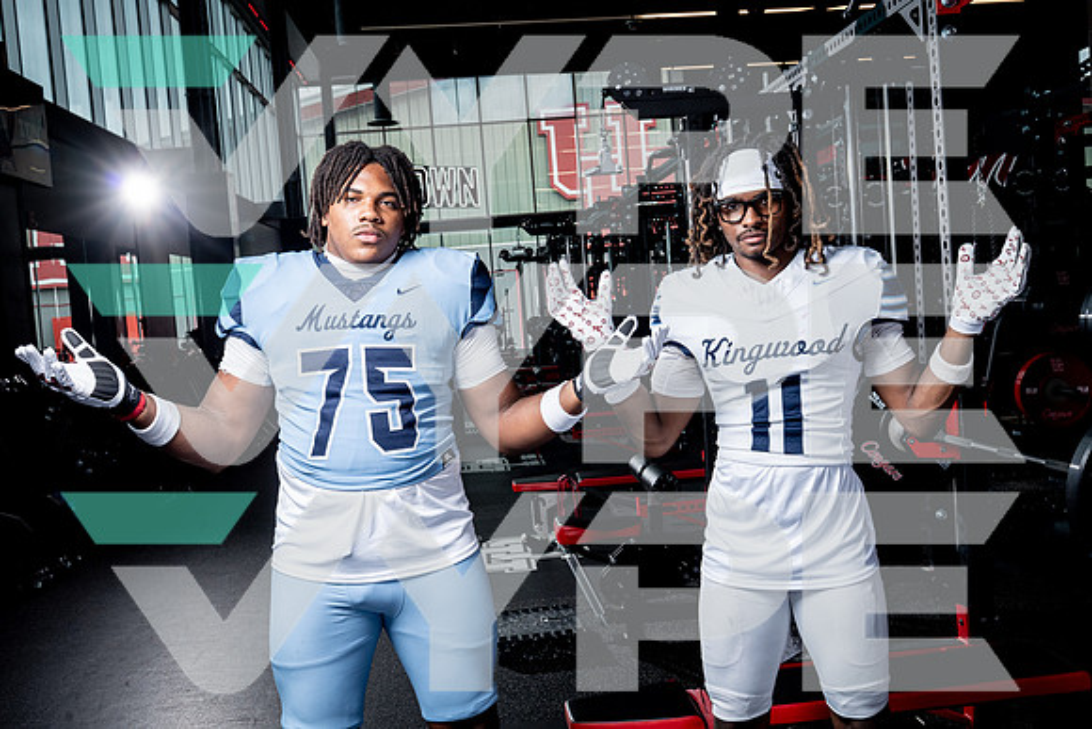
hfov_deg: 50.7
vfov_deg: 35.1
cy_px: 364
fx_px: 1153
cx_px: 546
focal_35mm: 38
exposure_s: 1/250
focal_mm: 38
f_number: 9
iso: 640
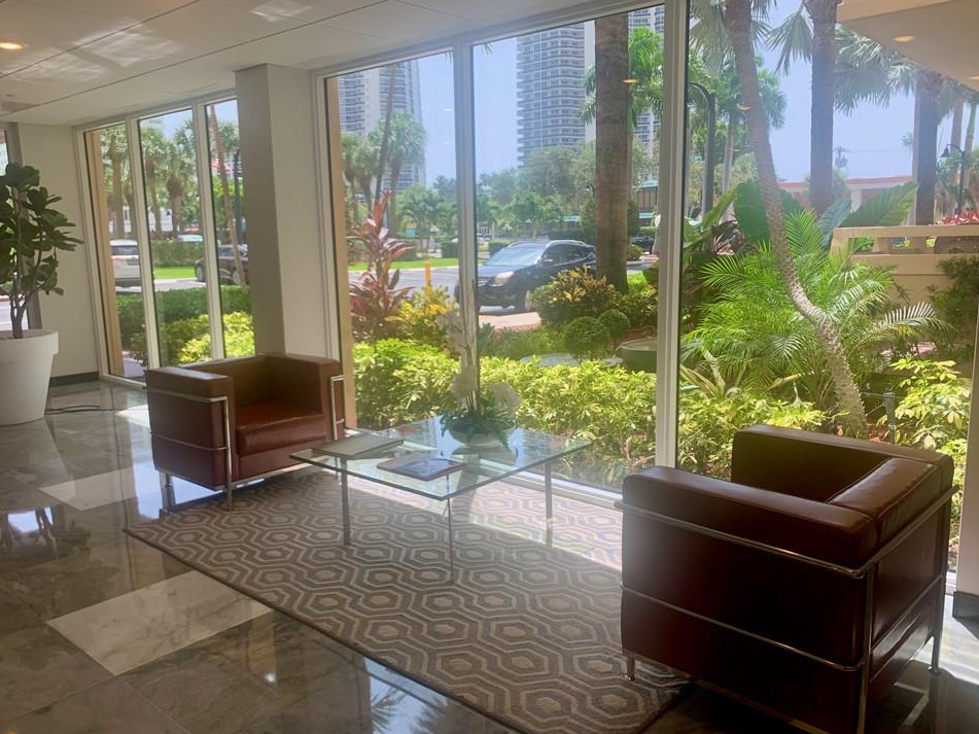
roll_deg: -0.1
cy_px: 375
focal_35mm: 28
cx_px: 503
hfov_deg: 63.4
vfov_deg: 49.7
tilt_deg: -8.6
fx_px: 792
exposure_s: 1/238
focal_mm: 4.25
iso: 25
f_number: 1.8
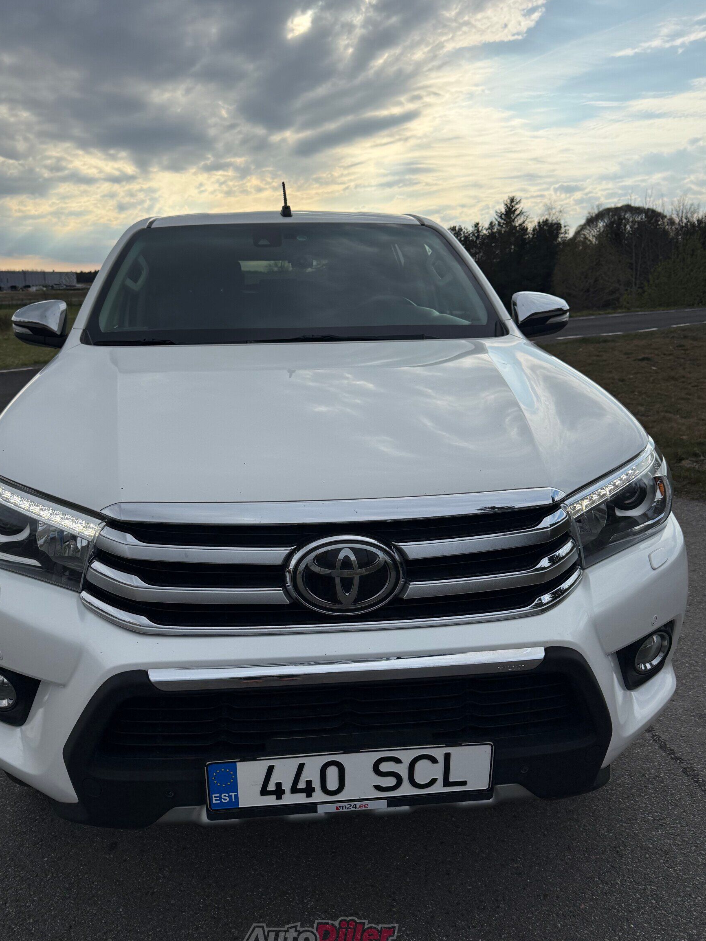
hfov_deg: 51.3
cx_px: 318
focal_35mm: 27
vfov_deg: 65.3
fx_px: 734
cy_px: 465
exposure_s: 1/7353
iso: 100
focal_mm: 6.76
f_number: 1.78
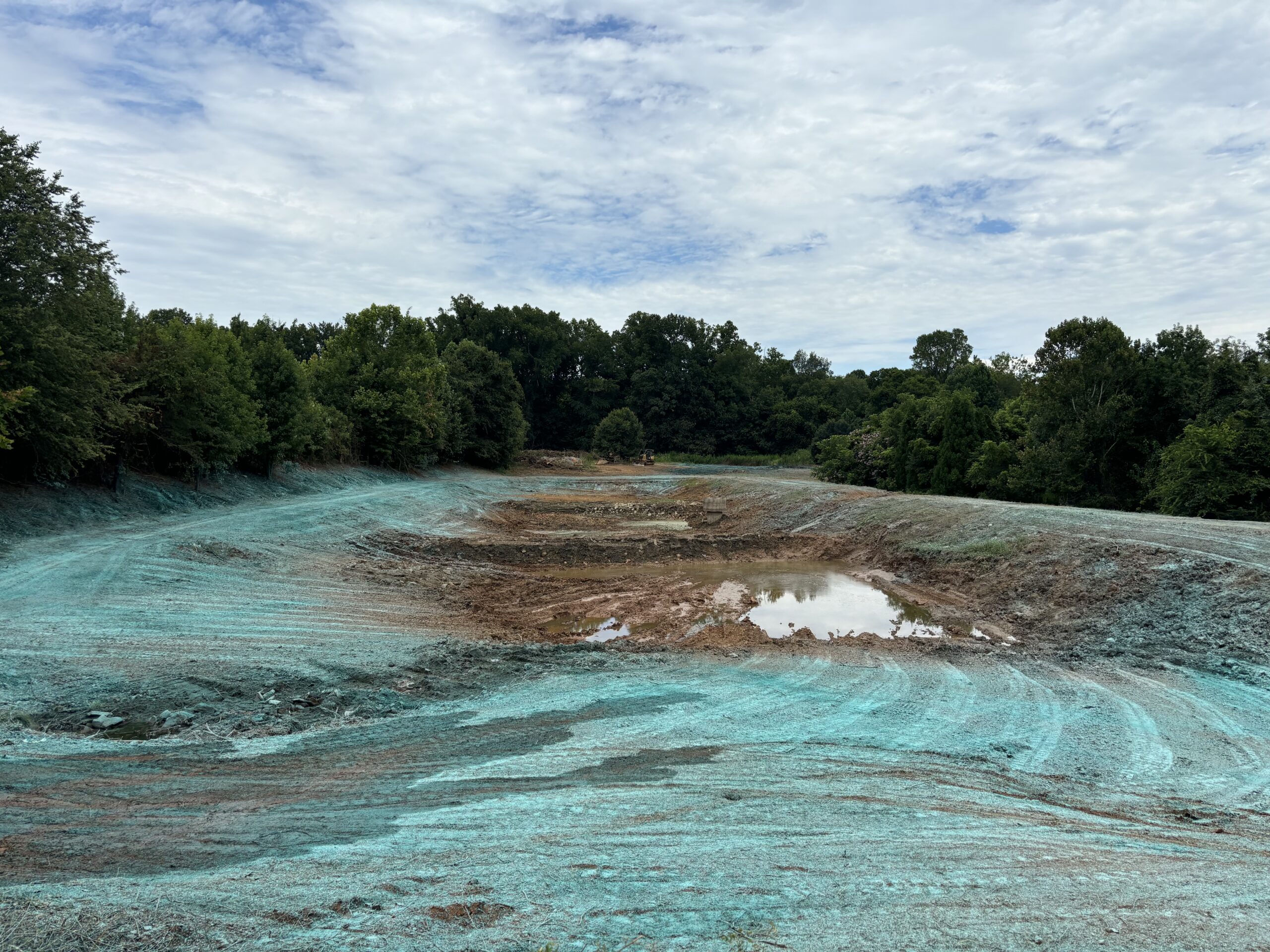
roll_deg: +0.1
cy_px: 476
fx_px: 954
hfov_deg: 67.3
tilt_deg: -1.2
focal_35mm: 26
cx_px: 635
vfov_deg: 53.1
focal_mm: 5.96
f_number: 1.6
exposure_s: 1/4082
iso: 50
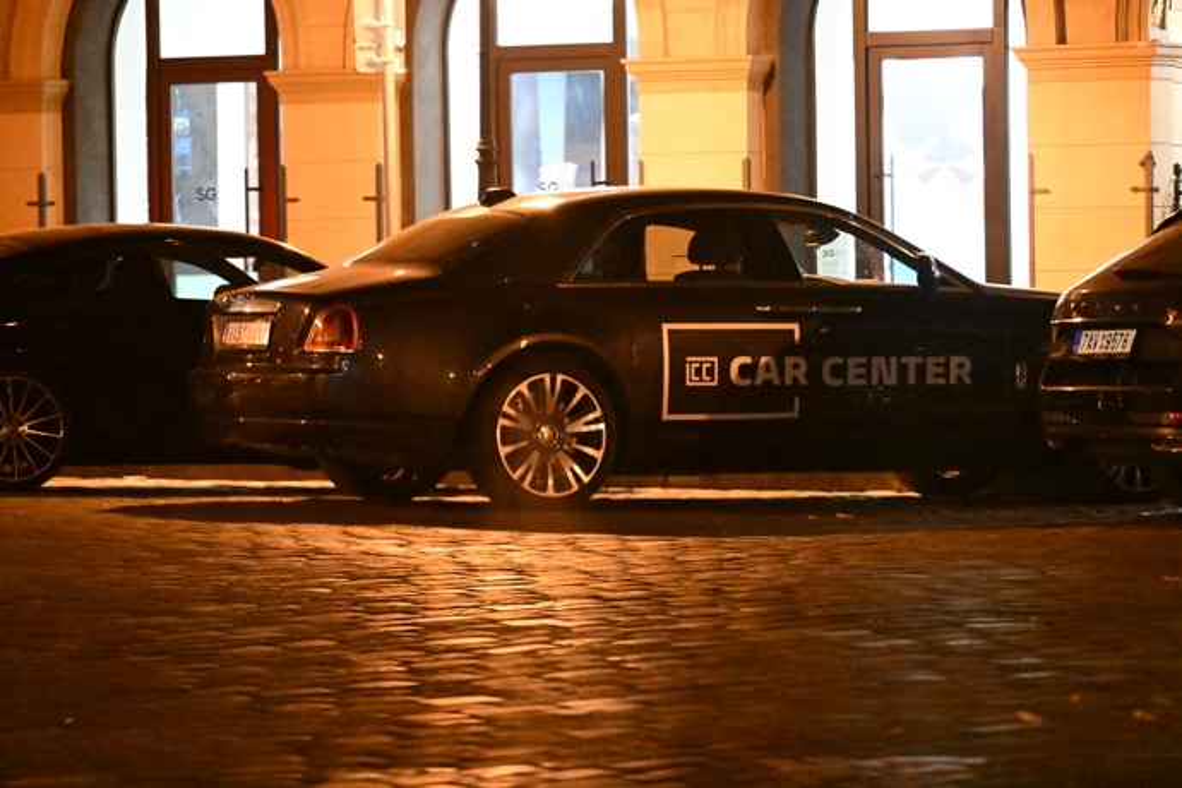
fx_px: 4596
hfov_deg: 14.7
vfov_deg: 9.8
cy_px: 394
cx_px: 591
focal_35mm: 140
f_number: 3.2
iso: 25600
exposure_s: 1/40
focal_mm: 140
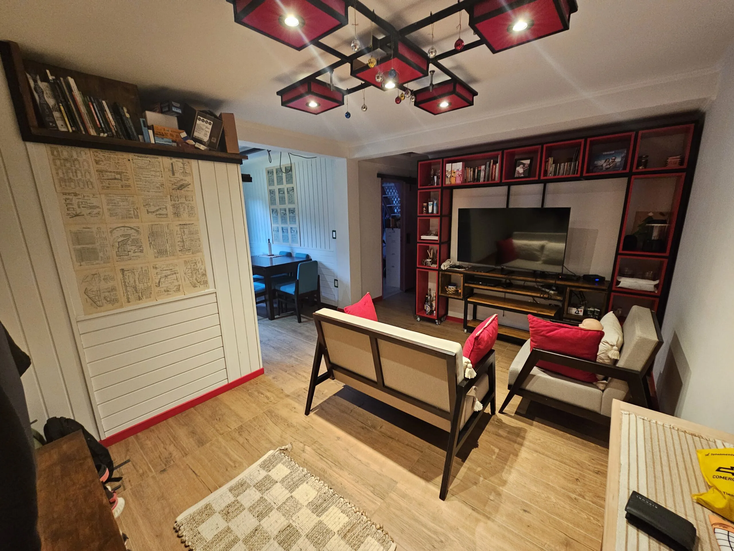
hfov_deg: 106.2
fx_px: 276
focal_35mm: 13
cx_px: 367
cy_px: 276
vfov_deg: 89.9
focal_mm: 2.2
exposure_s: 1/33
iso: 400
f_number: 2.2
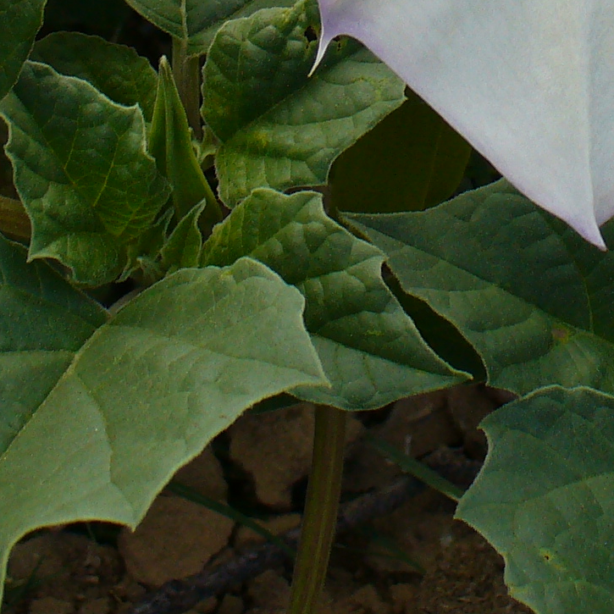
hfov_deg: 13.7
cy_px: -158
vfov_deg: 13.3
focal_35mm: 127
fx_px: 2549
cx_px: 473
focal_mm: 6.1
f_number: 5.6
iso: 80
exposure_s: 1/125
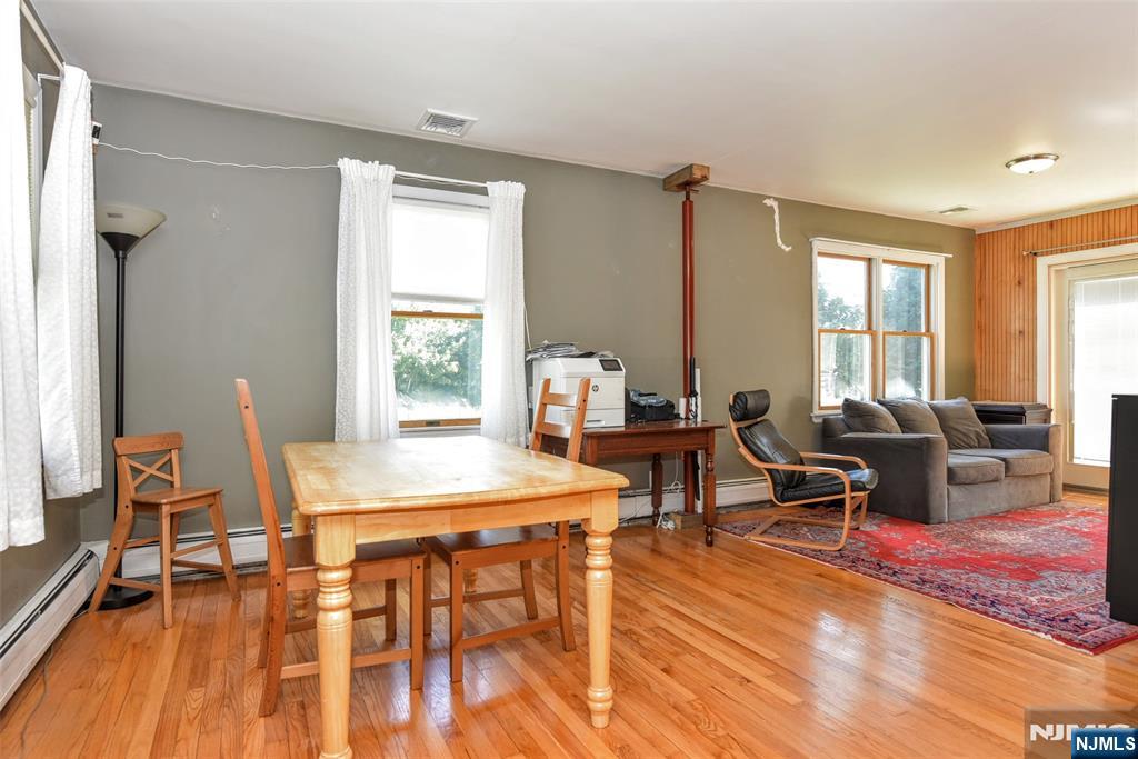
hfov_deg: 84.0
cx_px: 569
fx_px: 632
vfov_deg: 61.9
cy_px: 380
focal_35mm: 20
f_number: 4.5
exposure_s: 1/80
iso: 800
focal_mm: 20
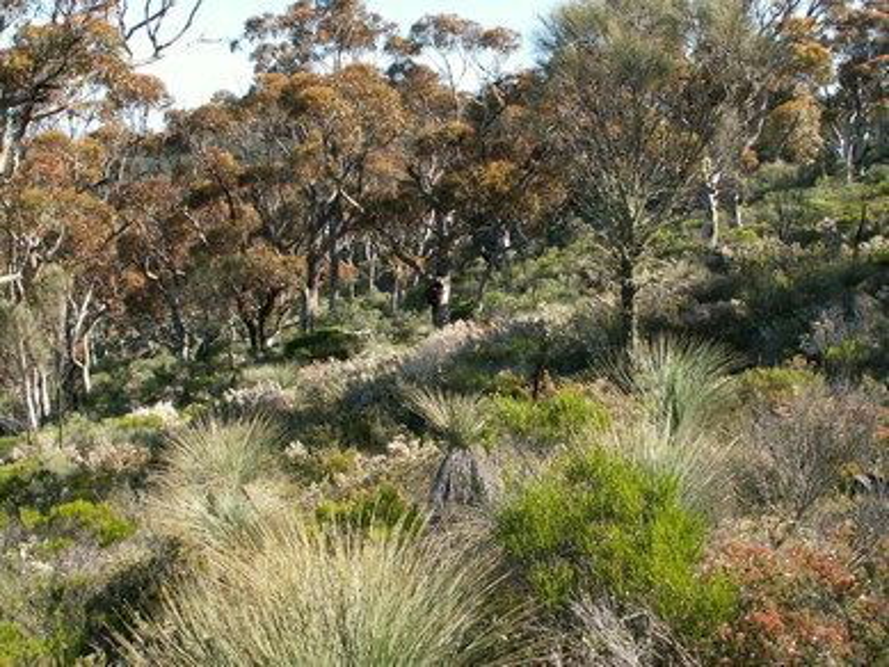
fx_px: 899
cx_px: 444
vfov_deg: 40.7
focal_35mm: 35
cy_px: 334
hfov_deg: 52.6
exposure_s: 1/125
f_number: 5
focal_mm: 5.86
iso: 50
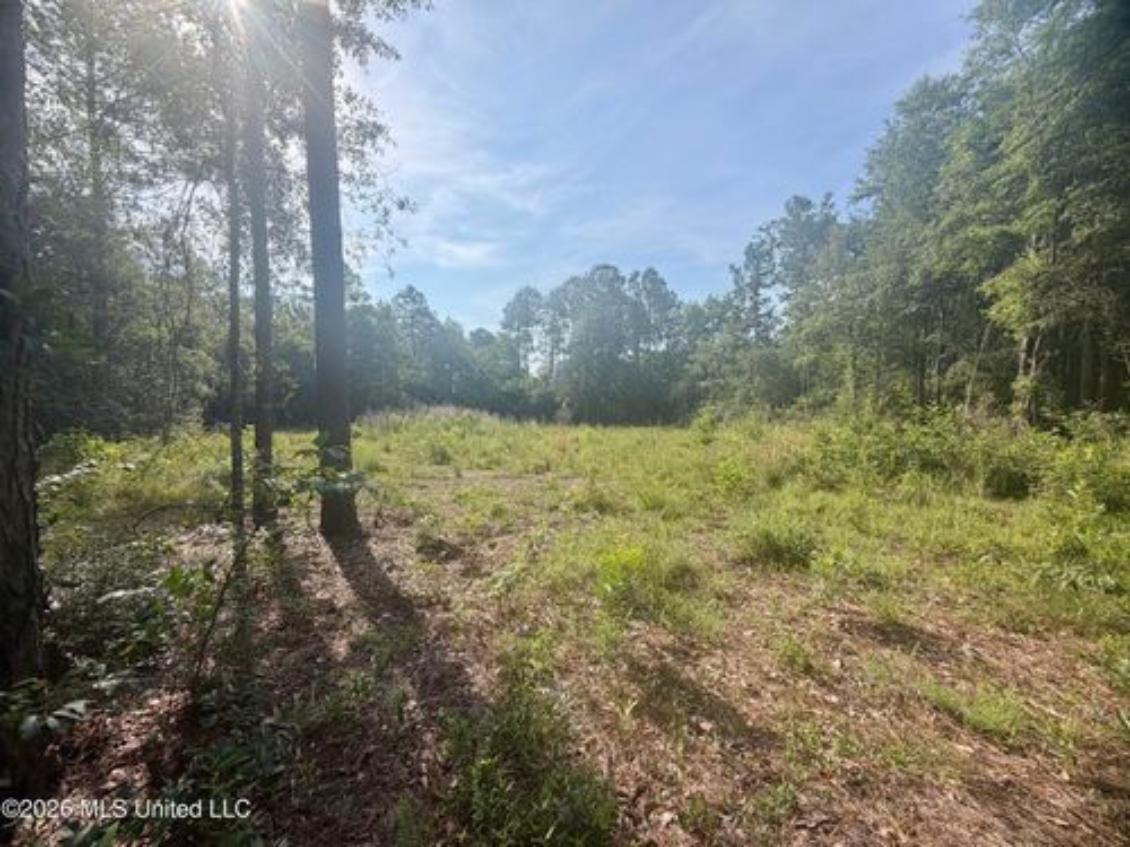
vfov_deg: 85.7
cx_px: 565
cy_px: 424
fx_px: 457
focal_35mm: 14
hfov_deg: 102.1
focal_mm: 2.22
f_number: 2.2
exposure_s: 1/770
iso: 25
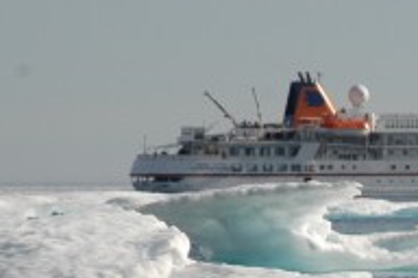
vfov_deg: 2.2
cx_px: 481
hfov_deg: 3.3
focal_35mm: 625
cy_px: 329
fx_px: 7252
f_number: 8
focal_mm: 125
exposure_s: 1/1000
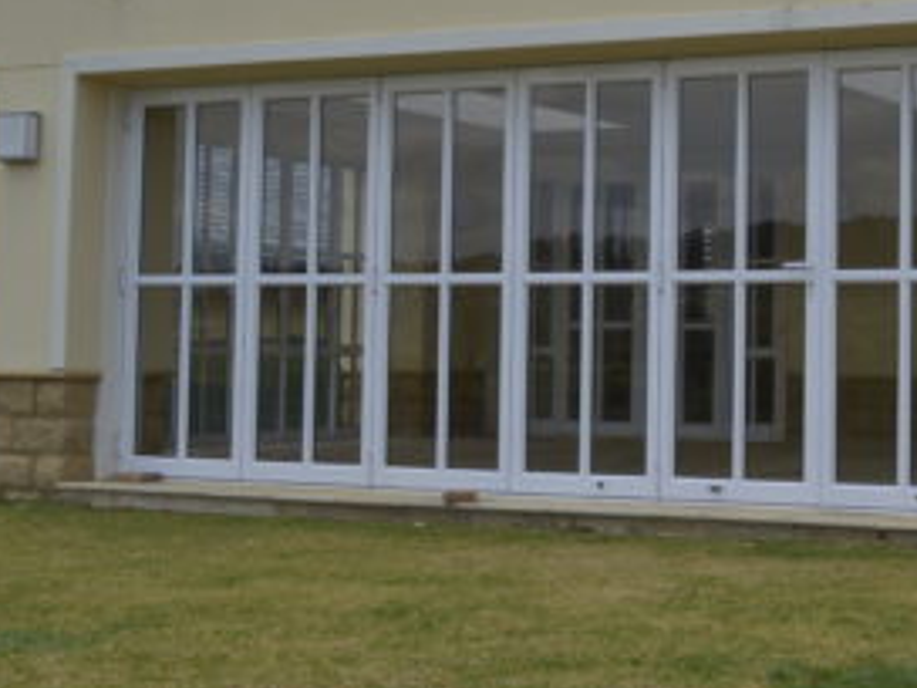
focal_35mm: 70
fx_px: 1854
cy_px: 280
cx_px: 968
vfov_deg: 21.0
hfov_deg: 26.0
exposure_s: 1/160
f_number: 11
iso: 100
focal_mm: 22
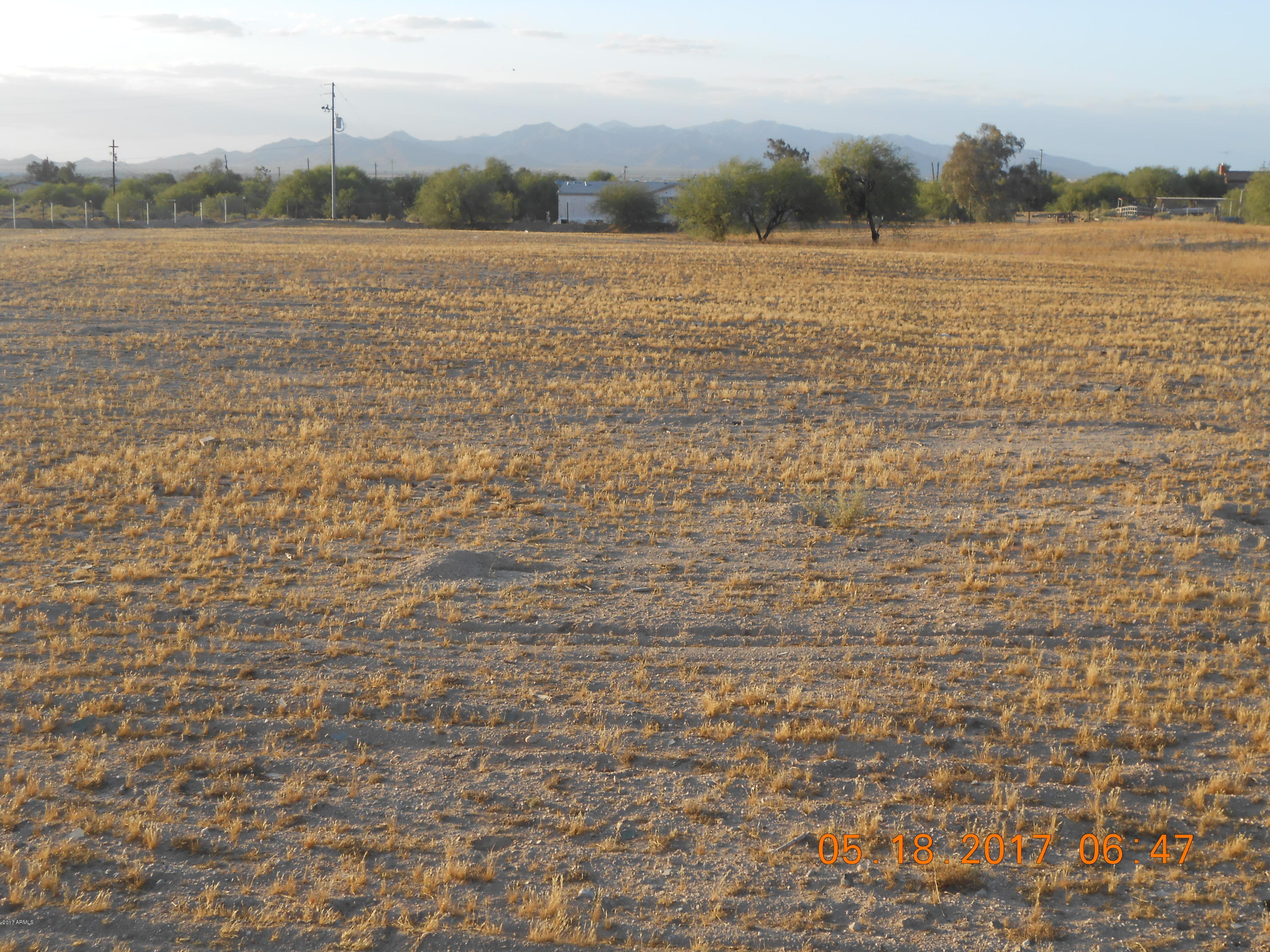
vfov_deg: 29.7
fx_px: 1798
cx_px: 635
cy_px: 476
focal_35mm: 49
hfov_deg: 38.9
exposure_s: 1/160
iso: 80
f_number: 4.8
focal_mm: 8.8
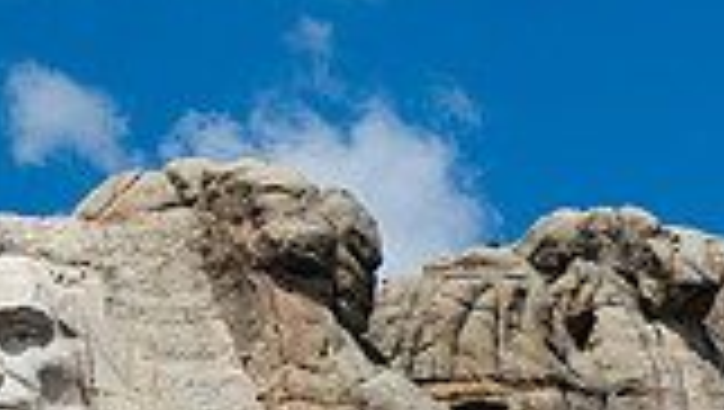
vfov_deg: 4.9
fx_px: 4786
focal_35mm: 249
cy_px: 315
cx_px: -184
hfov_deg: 8.5
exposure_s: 1/500
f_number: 8
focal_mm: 66
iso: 110
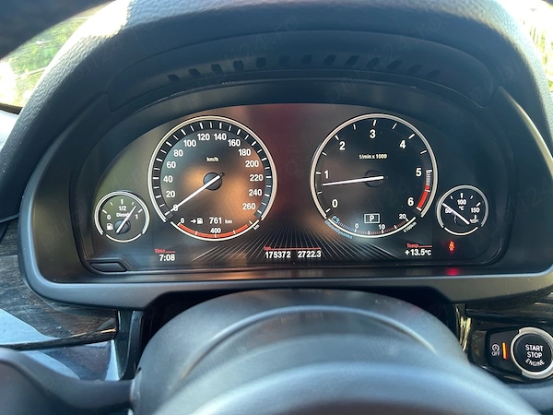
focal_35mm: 26
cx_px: 276
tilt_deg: -20.1
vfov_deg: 53.1
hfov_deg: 67.3
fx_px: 415
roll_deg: +0.5
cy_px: 208
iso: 200
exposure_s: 1/60
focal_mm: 5.7
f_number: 1.5
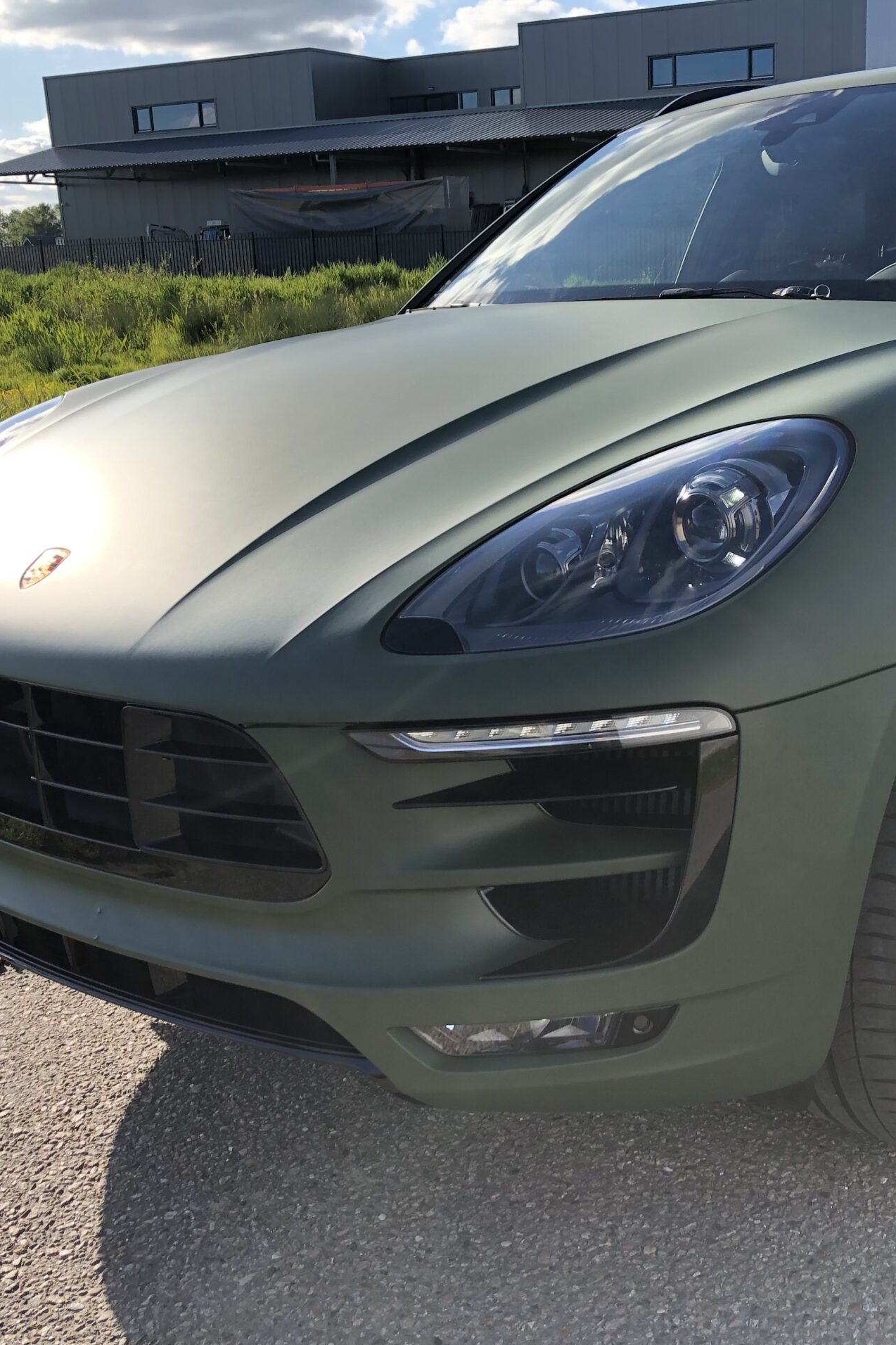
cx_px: 634
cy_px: 675
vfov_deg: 49.6
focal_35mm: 39
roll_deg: +1.1
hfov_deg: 33.7
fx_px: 1456
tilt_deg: -16.2
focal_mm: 4
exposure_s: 1/747
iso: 20
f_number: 1.8
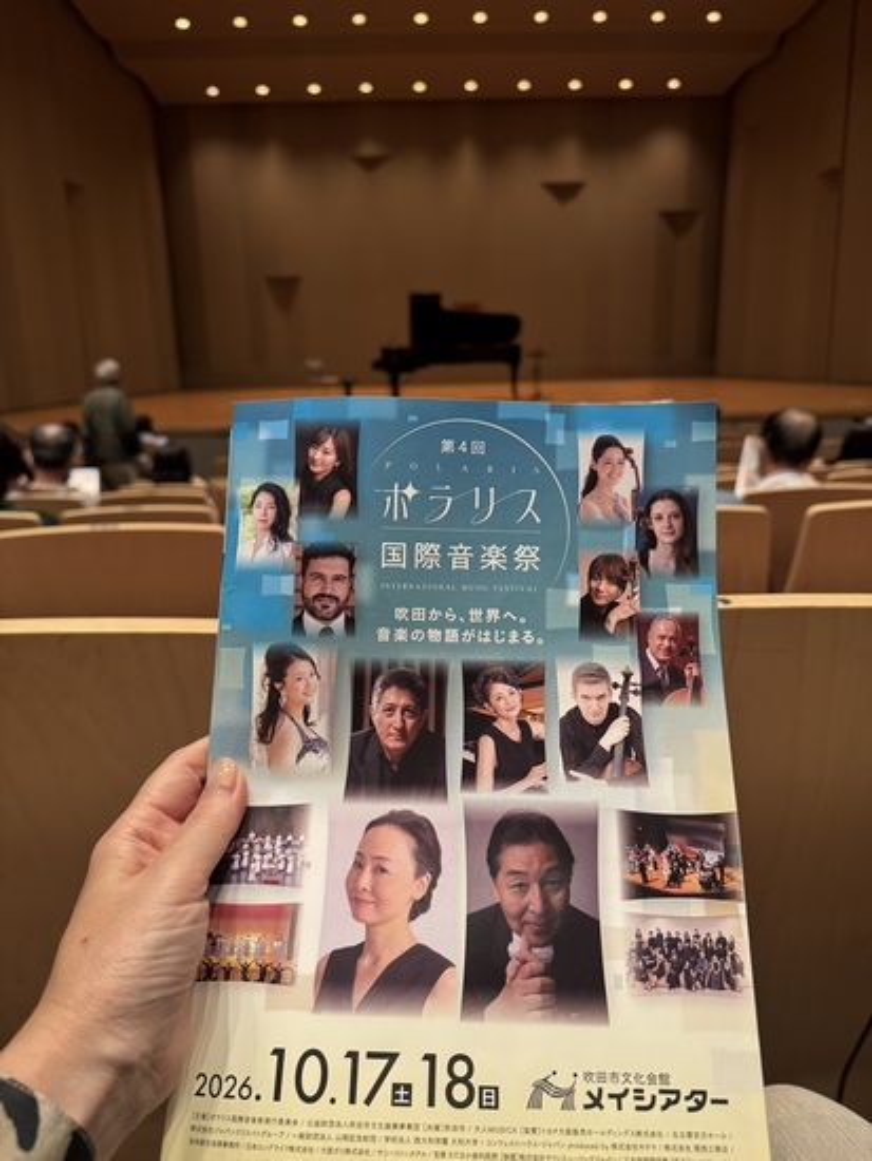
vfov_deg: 71.6
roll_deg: +0.8
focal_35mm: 24
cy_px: 580
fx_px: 805
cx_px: 436
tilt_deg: -16.2
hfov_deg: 56.9
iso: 250
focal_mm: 6.76
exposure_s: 1/60
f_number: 1.78
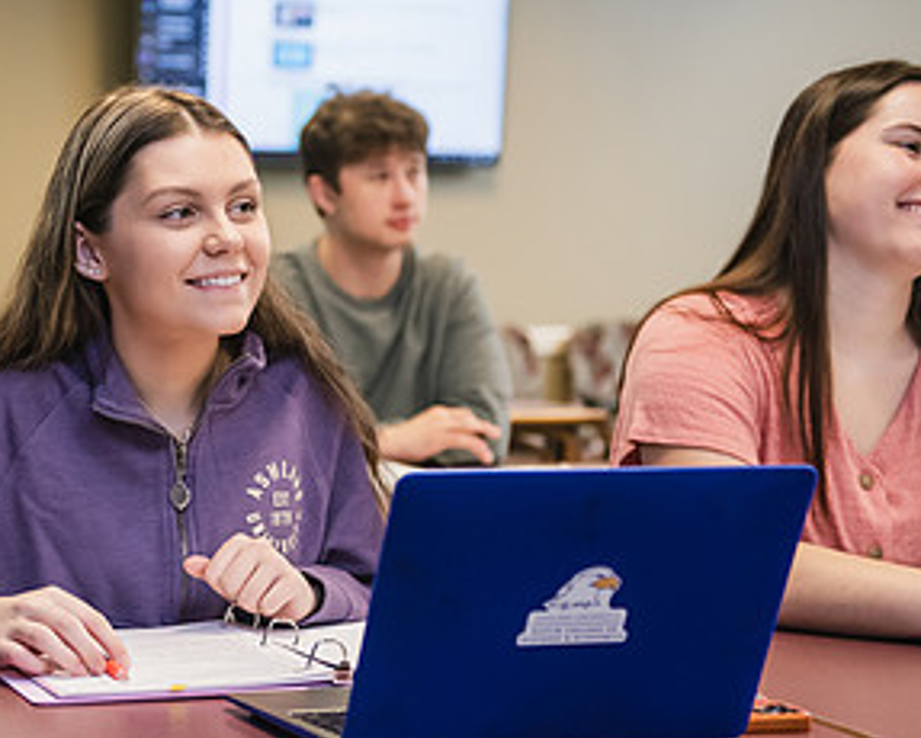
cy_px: 326
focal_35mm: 91
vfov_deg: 16.9
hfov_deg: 20.8
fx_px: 2482
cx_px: 170
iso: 1250
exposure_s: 1/200
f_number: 2.8
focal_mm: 48
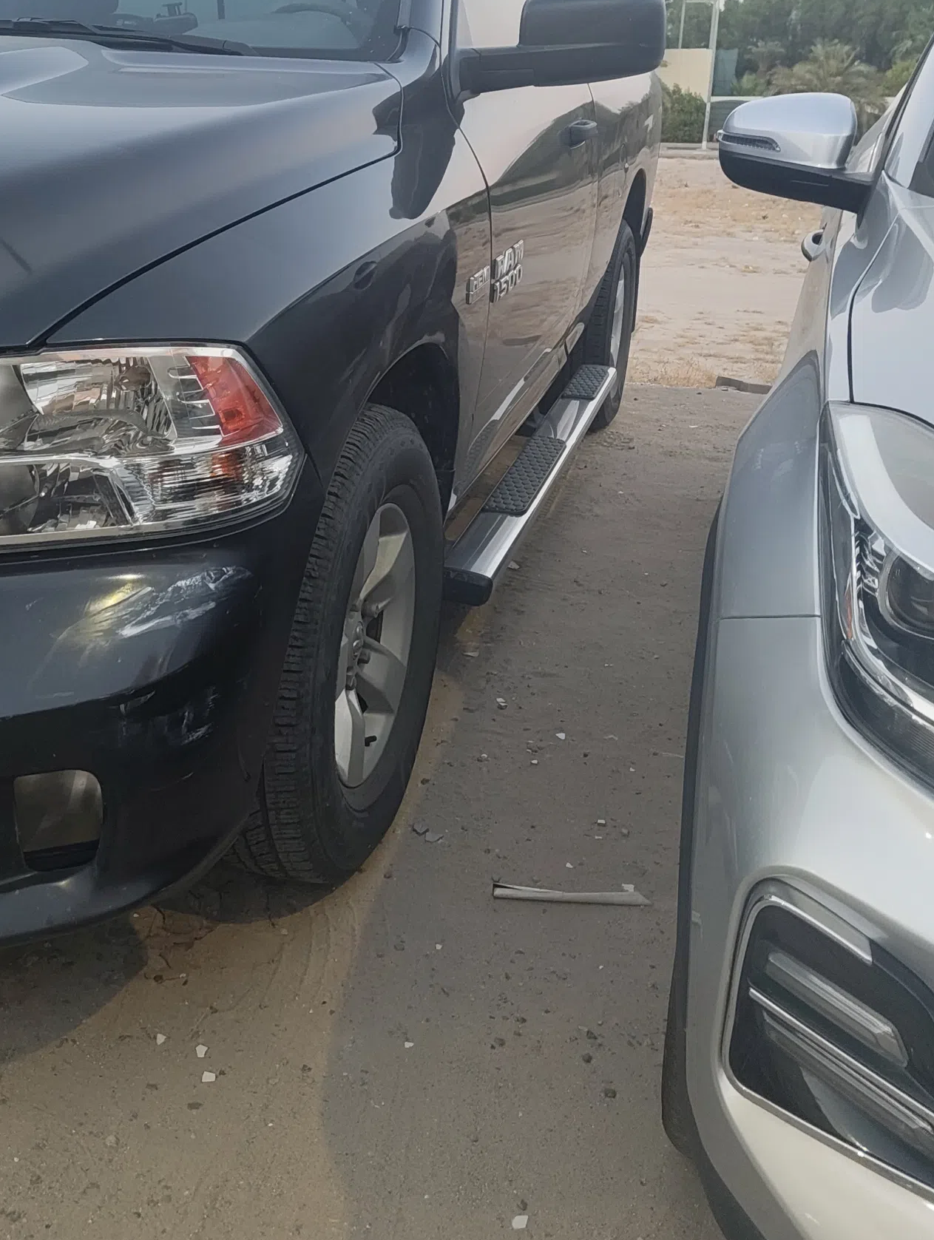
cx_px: 207
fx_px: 1363
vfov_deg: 48.4
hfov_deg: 36.7
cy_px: 455
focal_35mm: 38
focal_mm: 5.56
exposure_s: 1/50
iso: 190
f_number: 1.88
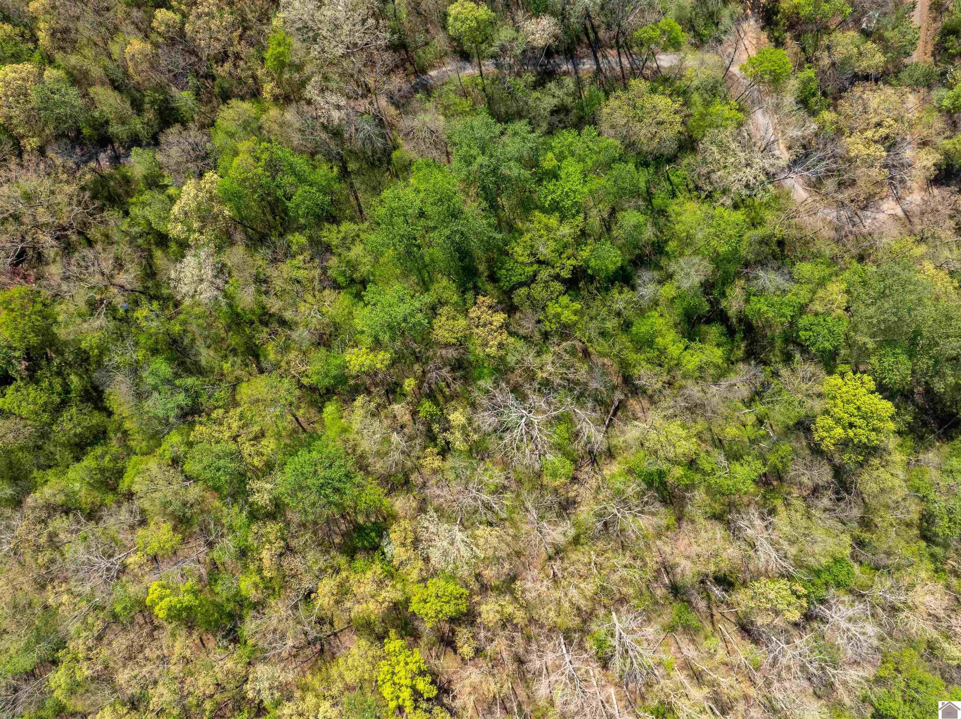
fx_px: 666
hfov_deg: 71.6
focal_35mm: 24
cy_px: 360
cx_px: 480
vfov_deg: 56.8
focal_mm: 12.29
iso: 200
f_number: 9
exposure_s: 1/400
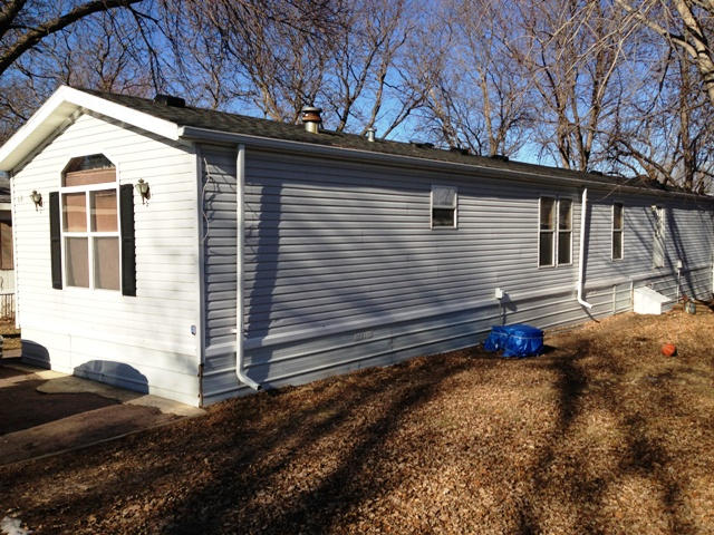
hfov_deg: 55.4
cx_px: 357
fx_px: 681
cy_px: 268
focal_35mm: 33
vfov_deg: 42.9
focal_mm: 4.13
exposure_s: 1/1808
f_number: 2.4
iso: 50
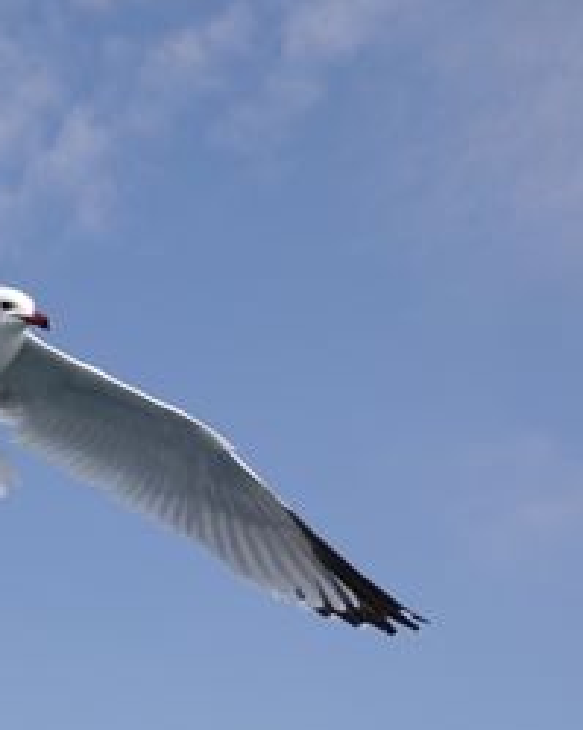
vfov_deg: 14.7
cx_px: 0
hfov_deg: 11.7
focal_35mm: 131
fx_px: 2827
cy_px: 262
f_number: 3.5
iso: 125
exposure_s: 1/1600
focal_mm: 24.79
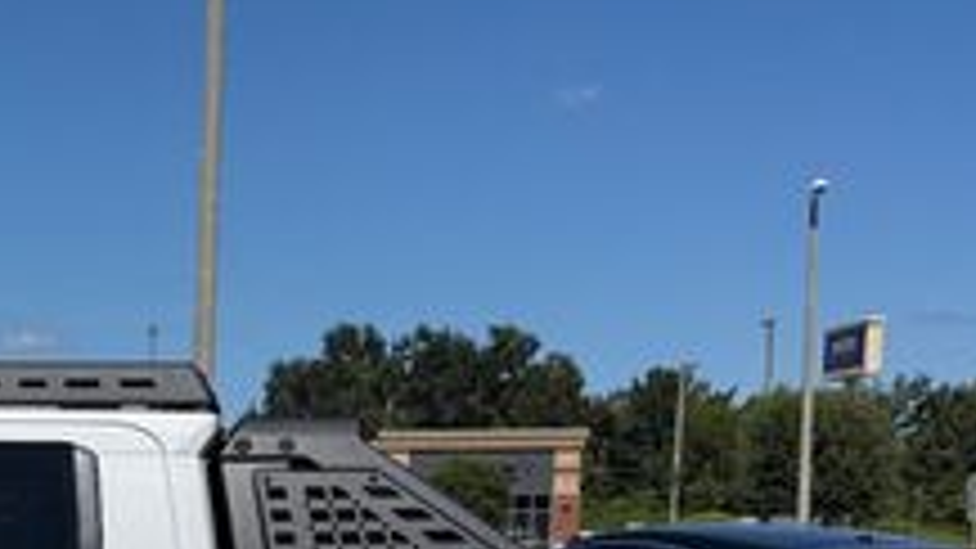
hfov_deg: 25.8
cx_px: -45
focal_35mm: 77
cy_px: 738
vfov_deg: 14.9
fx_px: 1992
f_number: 1.78
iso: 80
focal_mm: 6.76
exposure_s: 1/11905
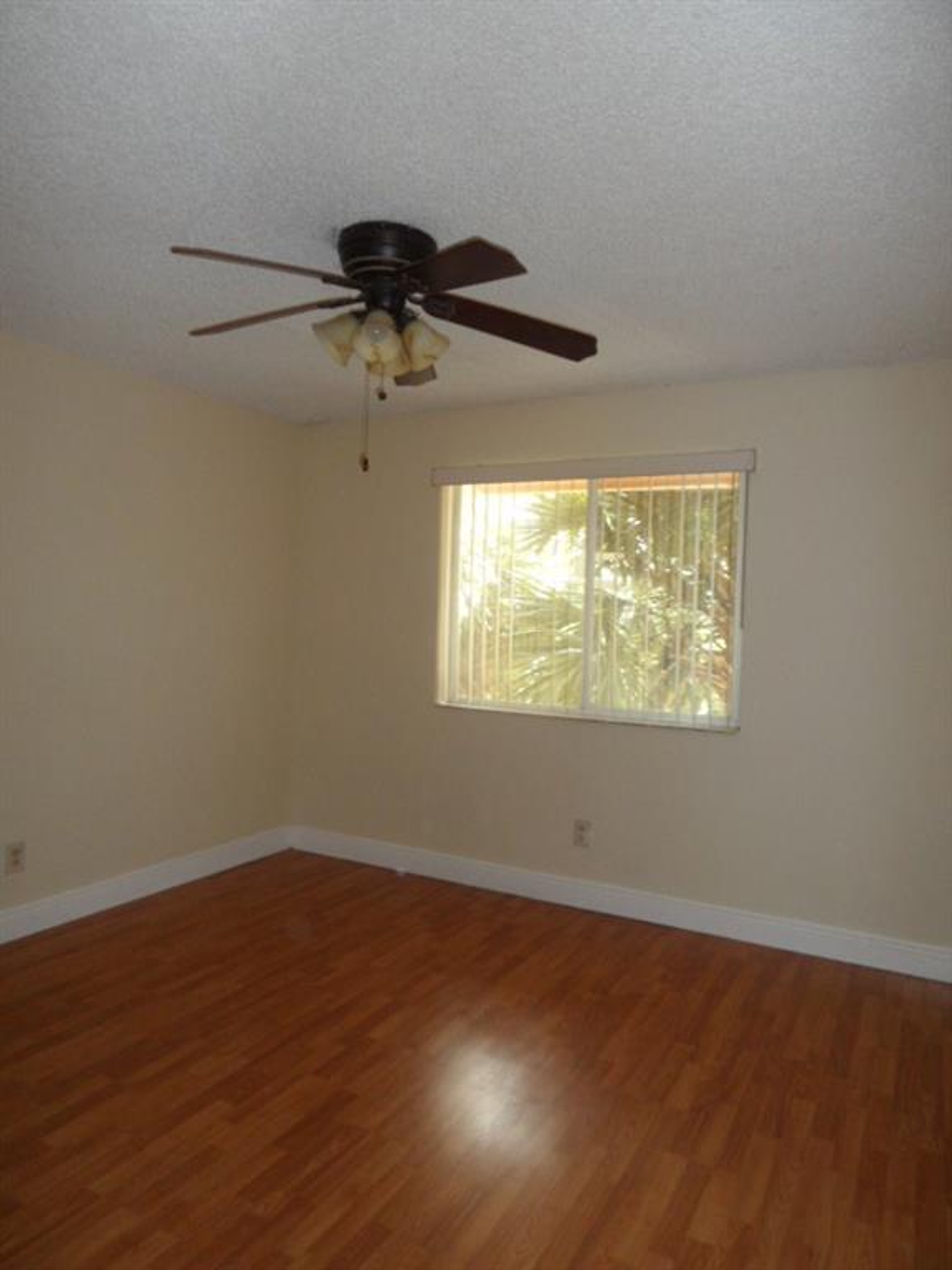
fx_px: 770
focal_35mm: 21
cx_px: 476
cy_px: 635
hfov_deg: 63.4
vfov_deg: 79.0
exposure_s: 1/30
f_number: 3.4
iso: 100
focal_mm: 3.6
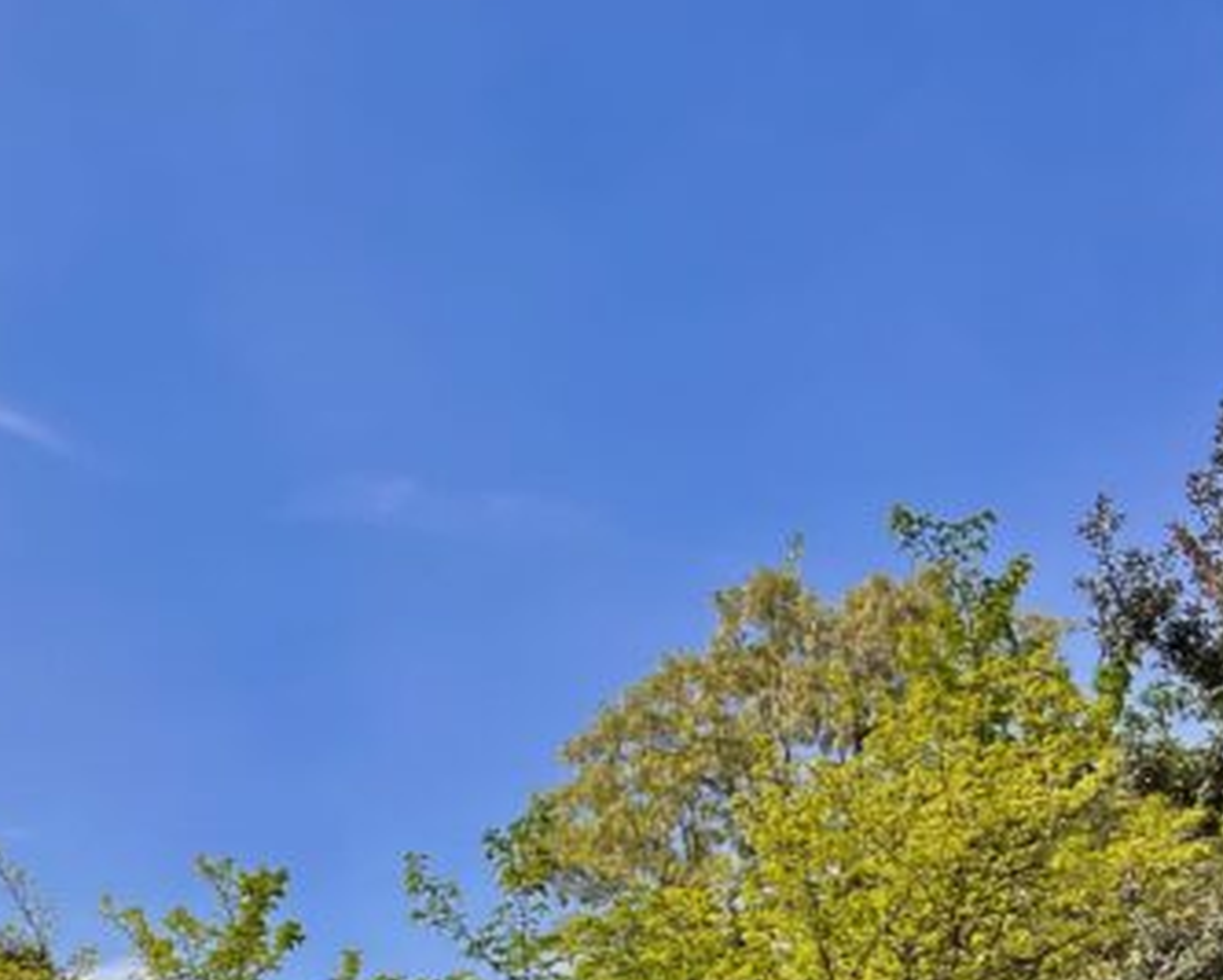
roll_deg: -1.7
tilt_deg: +5.8
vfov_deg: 18.2
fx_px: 2826
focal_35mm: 78
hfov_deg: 22.9
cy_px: 1321
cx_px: -136
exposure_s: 1/3521
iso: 50
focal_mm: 5.1
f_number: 1.6
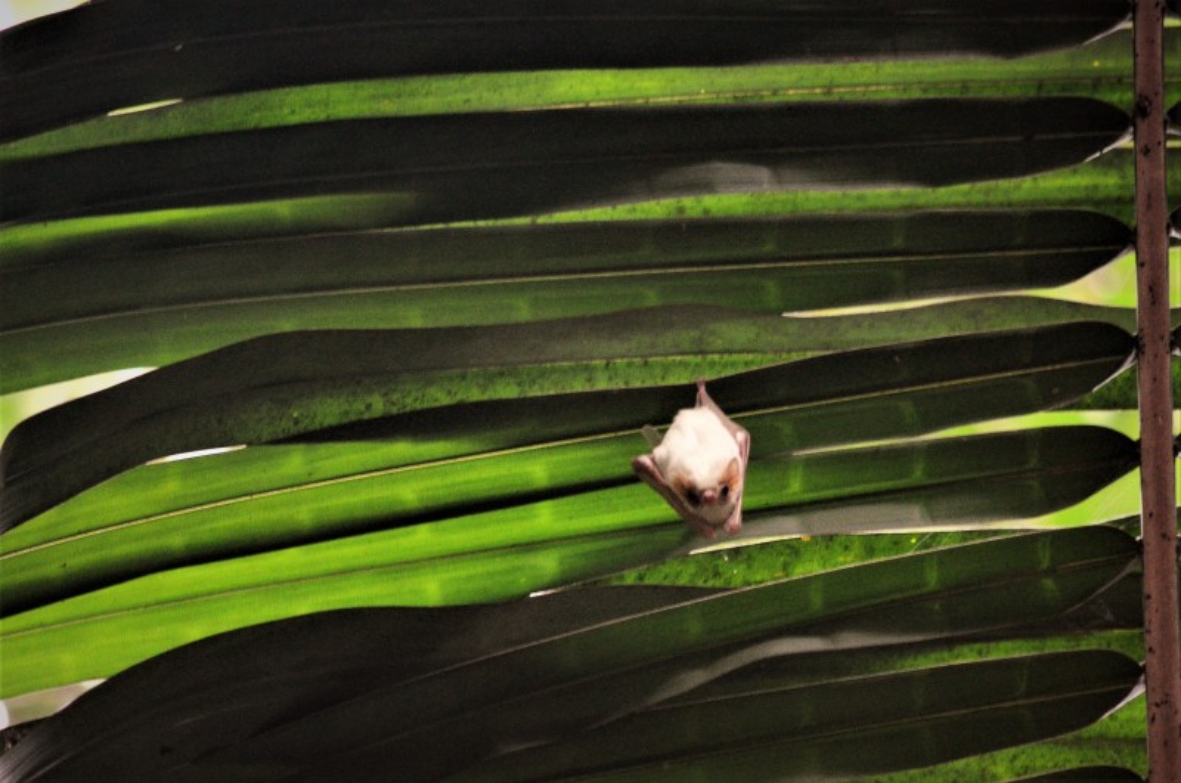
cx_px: 590
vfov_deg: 4.6
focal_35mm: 300
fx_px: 9822
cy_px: 392
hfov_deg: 6.9
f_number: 5.6
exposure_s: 1/60
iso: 1600
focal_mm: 200
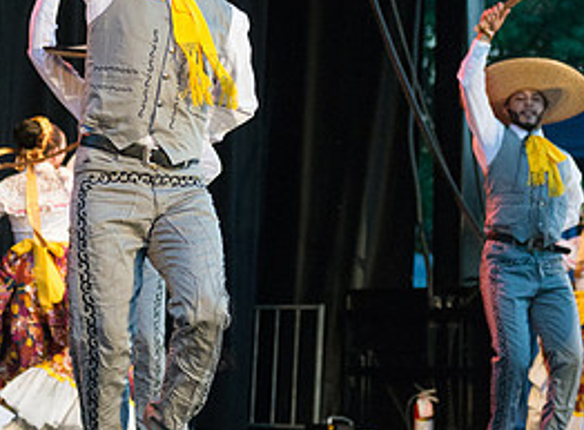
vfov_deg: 11.9
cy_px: 90
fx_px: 2062
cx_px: 156
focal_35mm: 123
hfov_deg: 16.1
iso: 4000
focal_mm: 52
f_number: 2.8
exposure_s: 1/1000
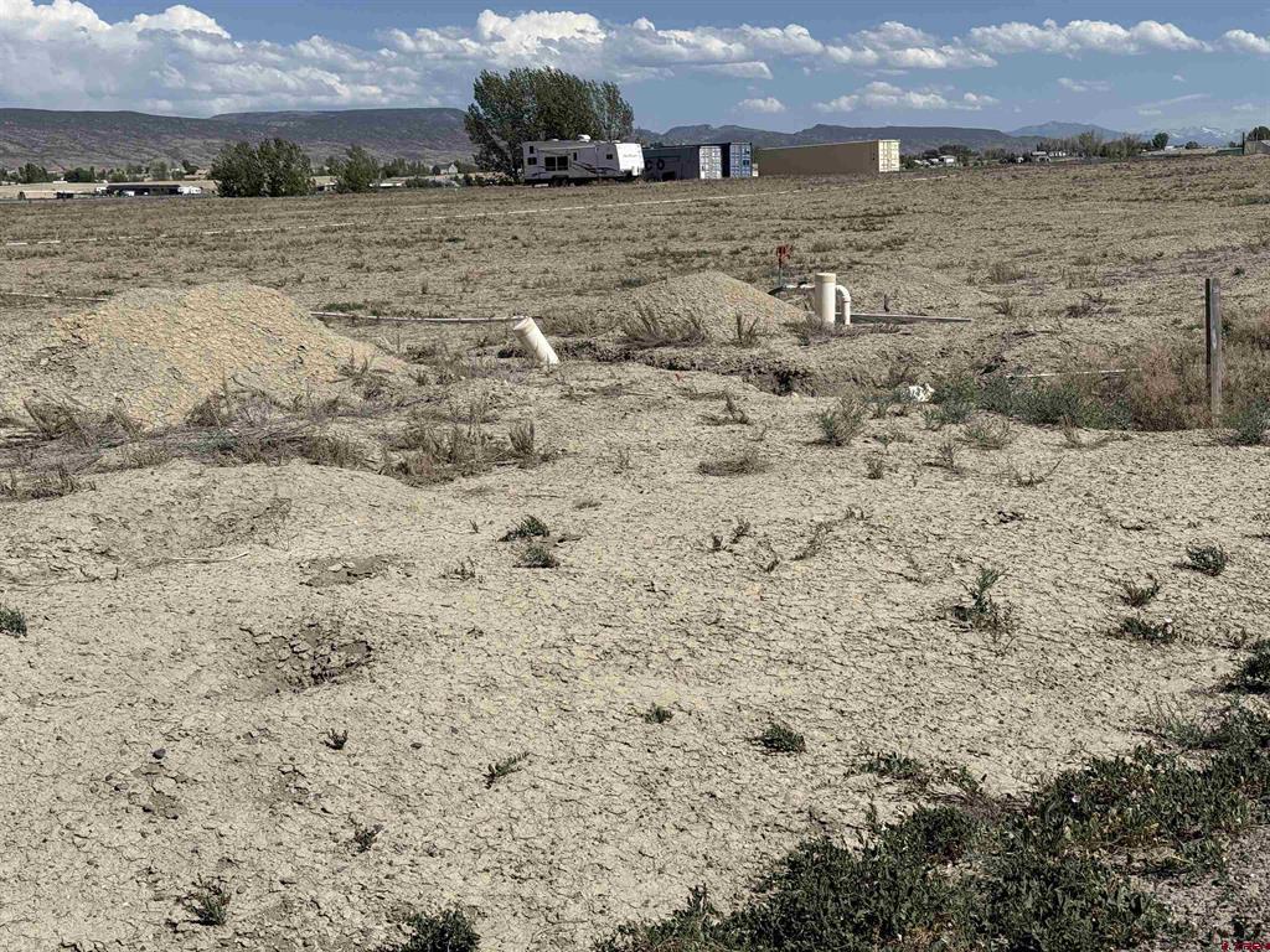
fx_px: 1761
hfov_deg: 39.7
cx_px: 635
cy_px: 476
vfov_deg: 30.3
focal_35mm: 48
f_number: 1.78
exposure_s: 1/11364
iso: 64
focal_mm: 6.76
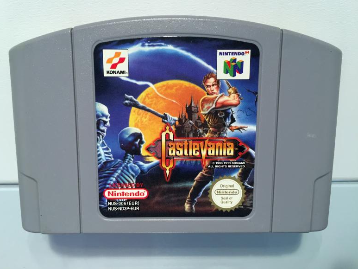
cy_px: 131
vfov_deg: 46.8
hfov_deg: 59.9
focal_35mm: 30
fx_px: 310
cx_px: 173
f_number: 2.2
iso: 50
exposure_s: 1/33
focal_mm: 4.15
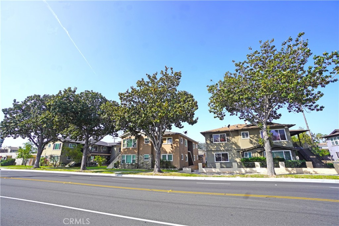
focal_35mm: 15
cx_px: 170
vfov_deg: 77.3
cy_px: 113
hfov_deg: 100.4
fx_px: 141
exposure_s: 1/125
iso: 100
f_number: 9
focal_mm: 10
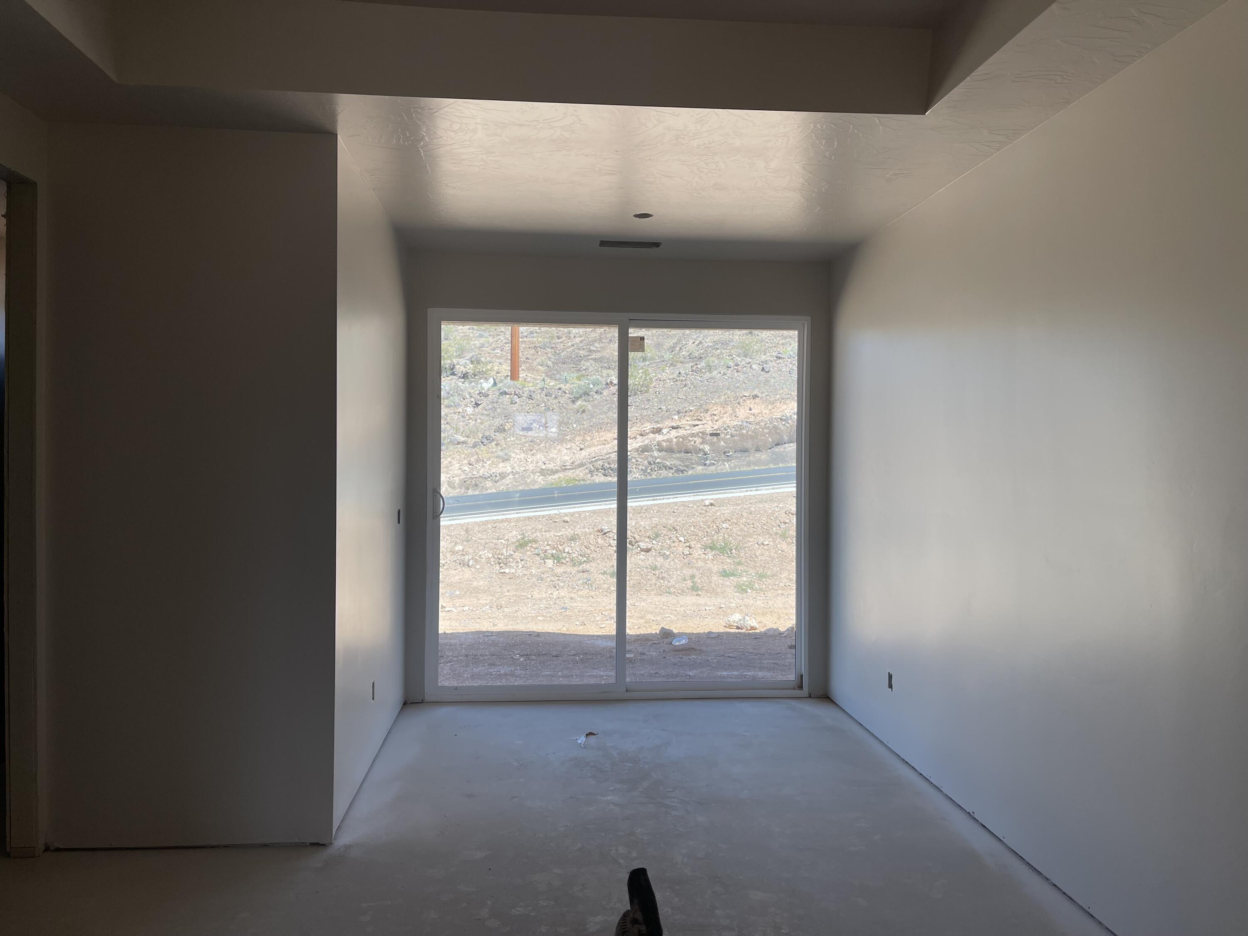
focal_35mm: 25
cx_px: 624
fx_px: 901
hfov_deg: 69.4
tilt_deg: -0.5
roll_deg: -0.9
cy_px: 468
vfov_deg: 54.9
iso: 32
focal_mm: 5.1
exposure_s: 1/478
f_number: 1.6
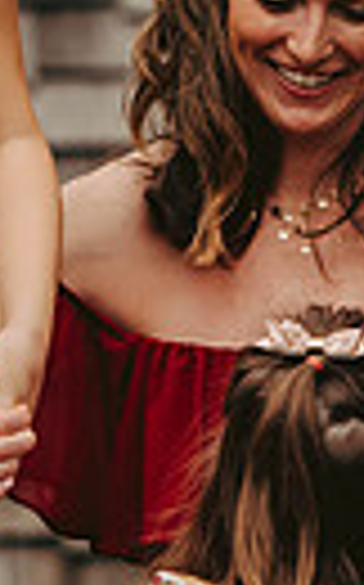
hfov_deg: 1.7
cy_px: 290
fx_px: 12312
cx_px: 162
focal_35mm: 774
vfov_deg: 2.7
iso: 640
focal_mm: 170
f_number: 2.8
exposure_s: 1/4000
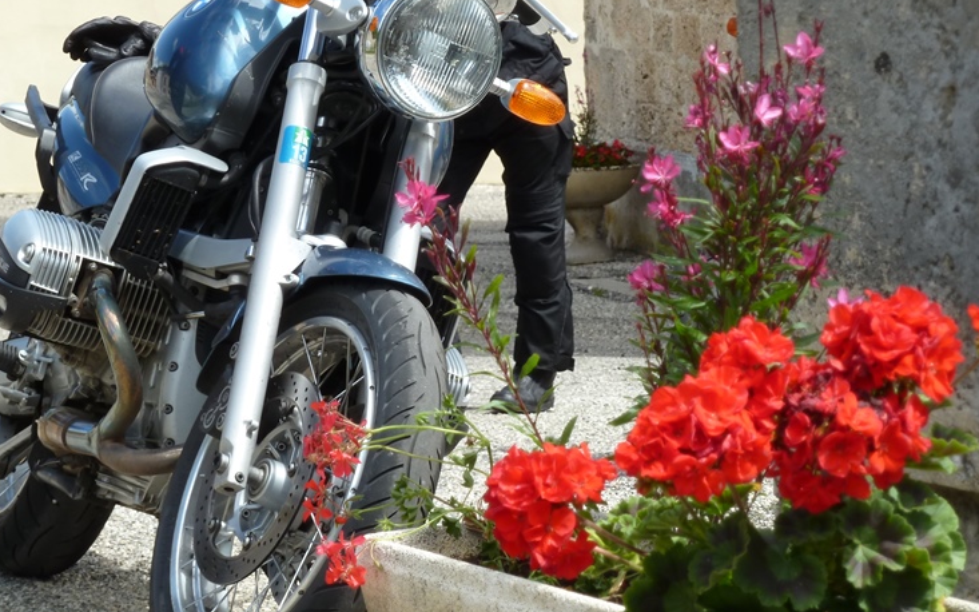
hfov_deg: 14.1
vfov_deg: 8.9
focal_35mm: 148
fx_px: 3948
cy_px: 239
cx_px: 498
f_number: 4.4
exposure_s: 1/200
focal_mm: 21
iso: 80
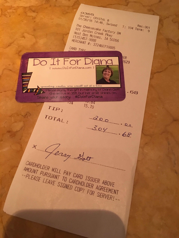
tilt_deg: -65.8
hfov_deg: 48.2
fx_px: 200
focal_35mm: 29
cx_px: 90
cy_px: 119
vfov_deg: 61.7
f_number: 2.2
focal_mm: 4.15
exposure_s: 1/15
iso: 250
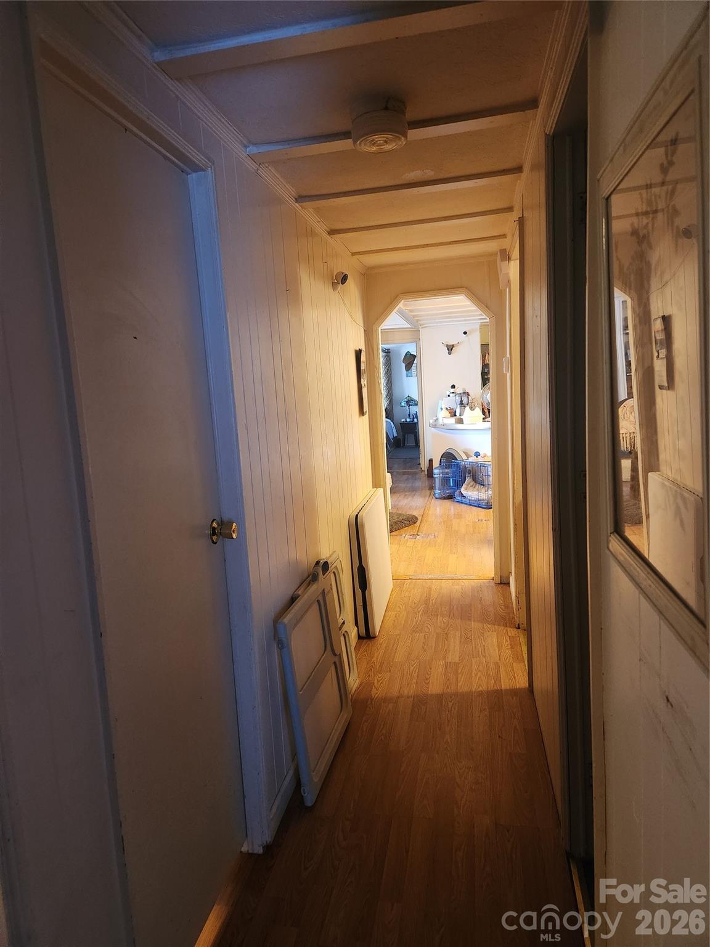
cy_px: 474
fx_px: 629
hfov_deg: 58.9
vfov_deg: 73.9
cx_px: 355
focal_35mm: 23
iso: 640
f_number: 1.8
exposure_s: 1/40
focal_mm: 5.4
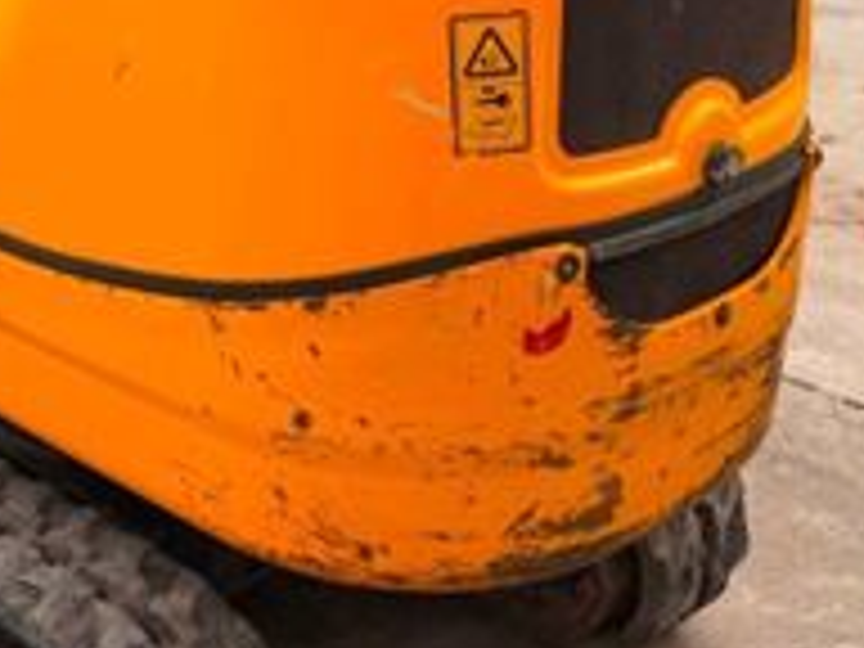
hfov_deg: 25.6
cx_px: 198
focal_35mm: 75
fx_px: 1872
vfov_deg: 19.0
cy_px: -40
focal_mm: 6.76
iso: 80
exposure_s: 1/1812
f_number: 1.78
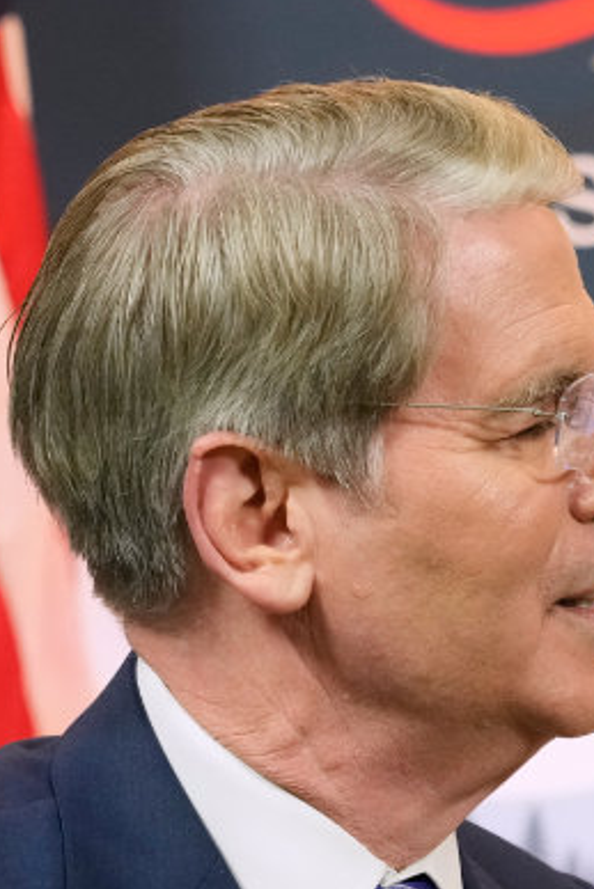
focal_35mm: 198
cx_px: 445
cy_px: 396
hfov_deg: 6.9
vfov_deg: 10.4
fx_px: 4896
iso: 3200
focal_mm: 64
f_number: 4
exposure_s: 1/640
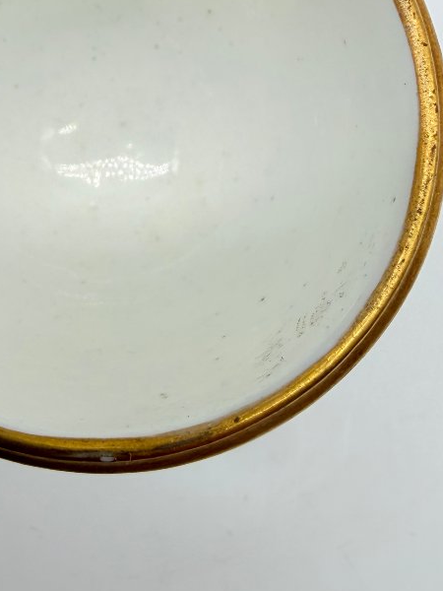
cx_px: 115
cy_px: 140
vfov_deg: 38.5
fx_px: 819
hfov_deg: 29.8
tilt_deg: -82.1
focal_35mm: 48
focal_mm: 2.22
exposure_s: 1/507
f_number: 2.2
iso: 50
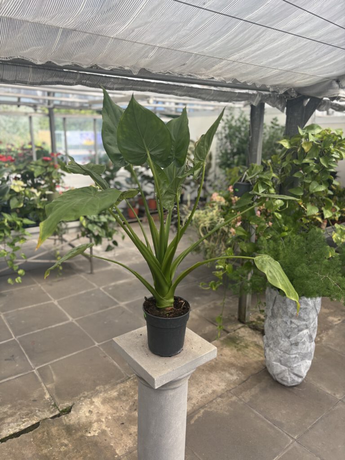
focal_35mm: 26
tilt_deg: -14.6
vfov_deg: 67.3
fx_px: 346
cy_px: 230
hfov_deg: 53.1
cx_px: 172
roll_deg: -1.1
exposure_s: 1/373
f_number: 1.6
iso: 50
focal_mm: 5.96
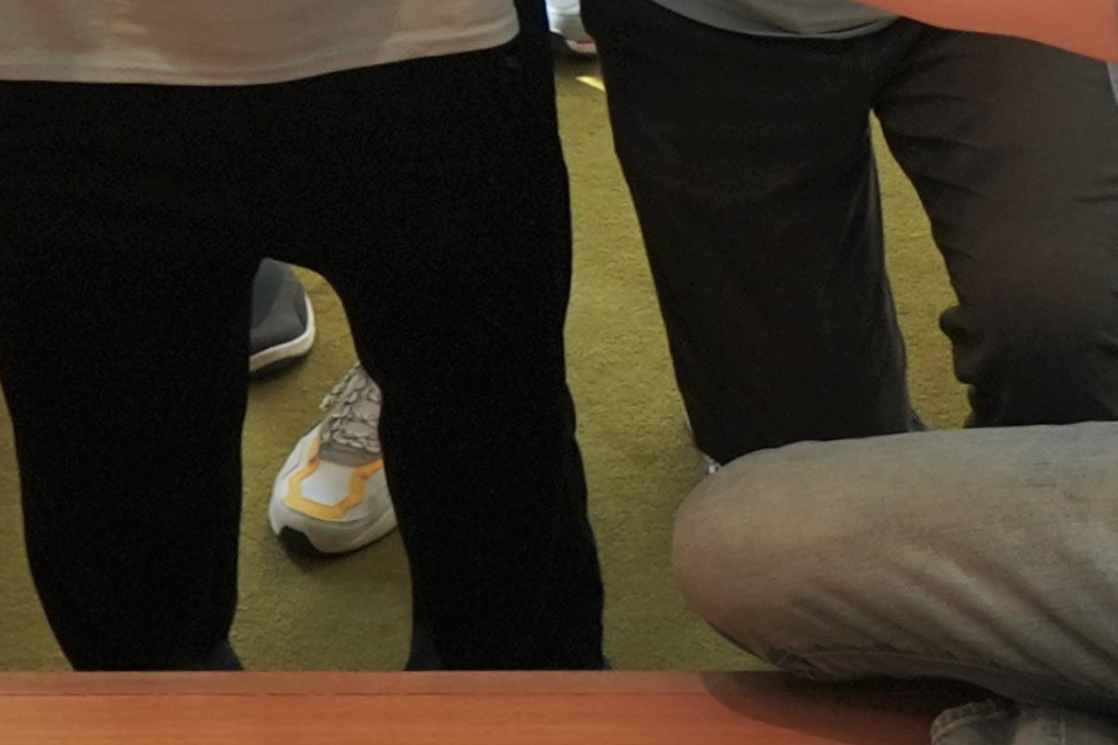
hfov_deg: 8.7
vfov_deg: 5.6
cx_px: 1102
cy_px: -1216
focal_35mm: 235
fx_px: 7296
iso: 500
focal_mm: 43
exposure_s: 1/160
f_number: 4
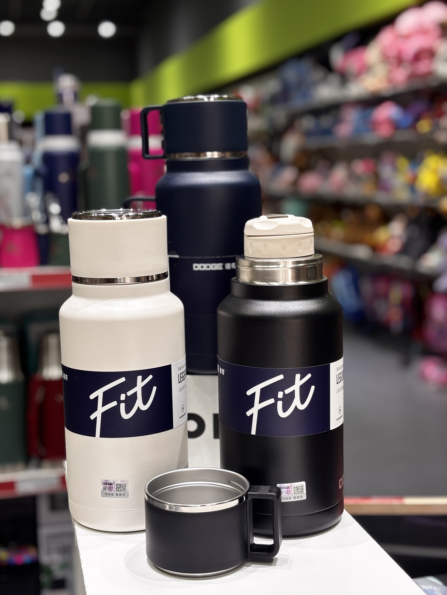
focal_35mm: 52
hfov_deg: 28.0
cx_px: 224
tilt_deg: -8.6
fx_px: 895
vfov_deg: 36.8
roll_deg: +0.6
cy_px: 298
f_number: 1.6
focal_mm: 5.96
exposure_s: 1/50
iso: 32
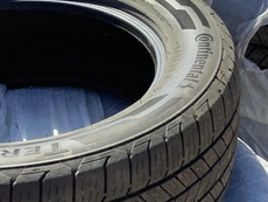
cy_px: 200
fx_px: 783
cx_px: 143
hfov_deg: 19.4
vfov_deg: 14.4
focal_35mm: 101
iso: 25
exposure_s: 1/586
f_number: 2.4
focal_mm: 3.3
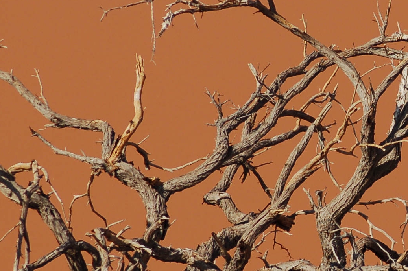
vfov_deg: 2.0
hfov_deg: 3.1
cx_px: 433
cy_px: 168
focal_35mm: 674
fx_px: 7635
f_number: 5.6
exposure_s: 1/2000
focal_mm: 155
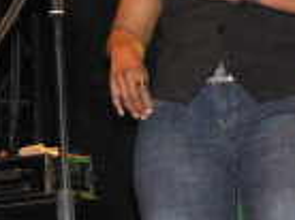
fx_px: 1310
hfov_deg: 12.2
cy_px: -28
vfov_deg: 9.5
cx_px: -153
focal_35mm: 154
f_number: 2.8
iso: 400
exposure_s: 1/60
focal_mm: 6
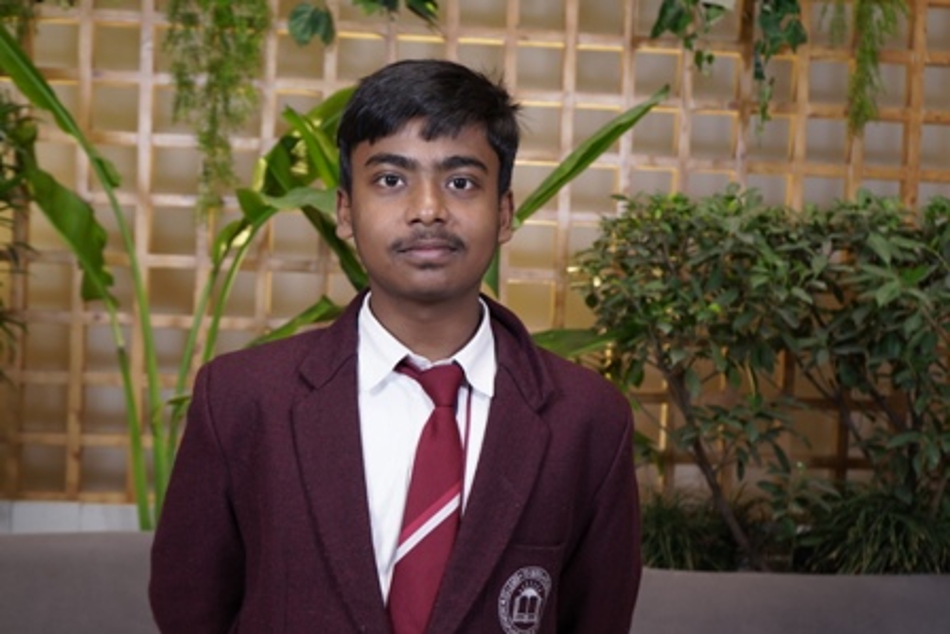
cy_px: 317
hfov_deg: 38.9
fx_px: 1346
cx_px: 475
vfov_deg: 26.5
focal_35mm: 51
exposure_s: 1/80
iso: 320
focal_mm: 34
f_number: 4
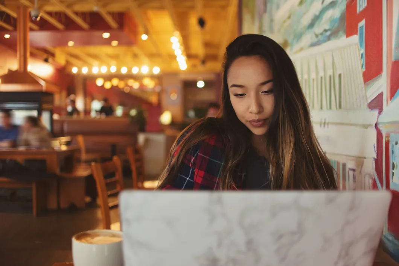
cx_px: 200
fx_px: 388
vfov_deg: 37.9
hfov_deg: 54.4
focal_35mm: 35
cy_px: 133
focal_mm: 35
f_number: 2
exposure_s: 1/100
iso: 400
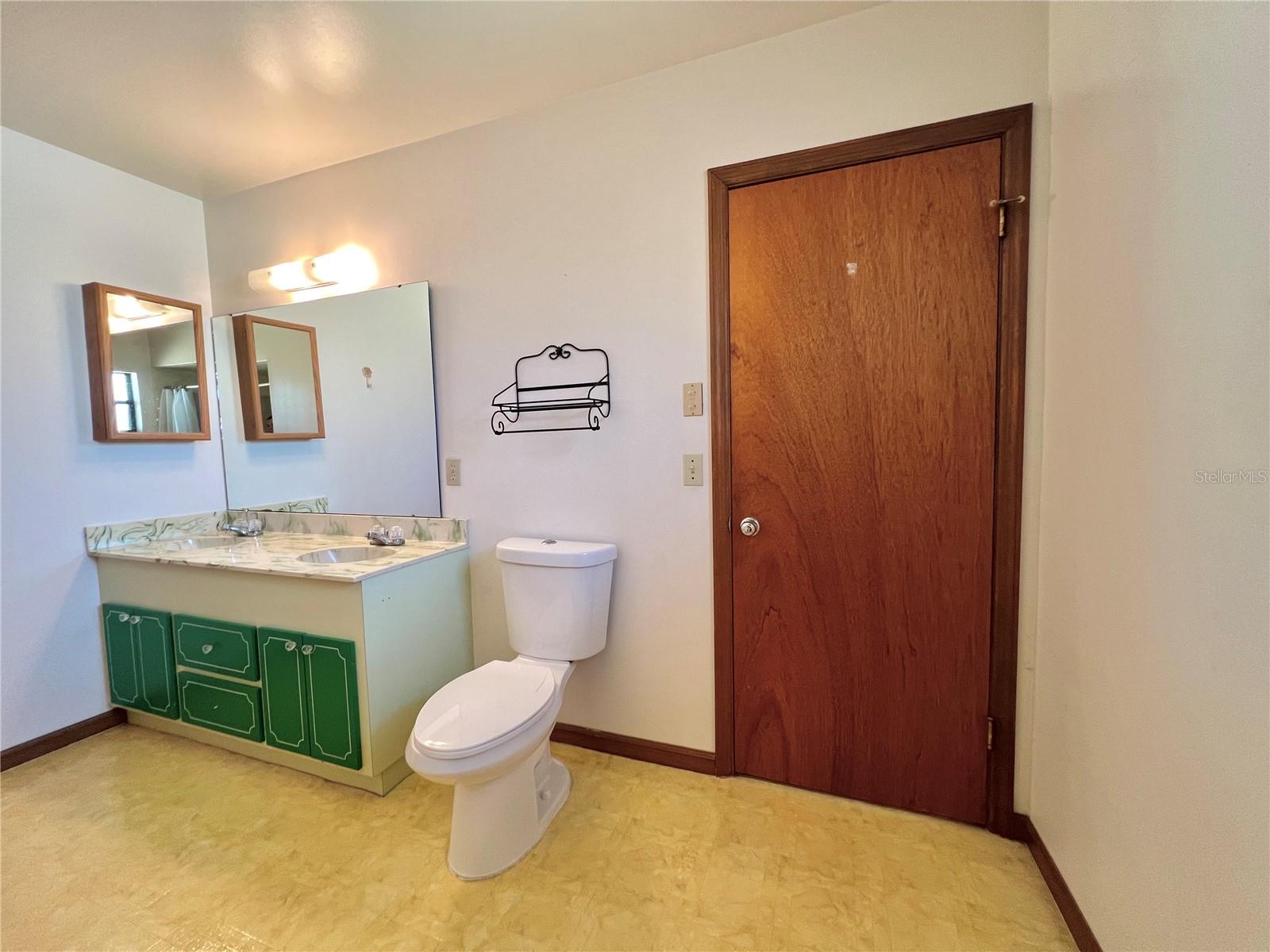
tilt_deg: -4.6
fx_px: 477
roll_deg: +1.5
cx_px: 635
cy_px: 476
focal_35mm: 13
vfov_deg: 89.9
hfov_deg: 106.2
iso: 200
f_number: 1.8
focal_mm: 1.57
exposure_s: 1/60
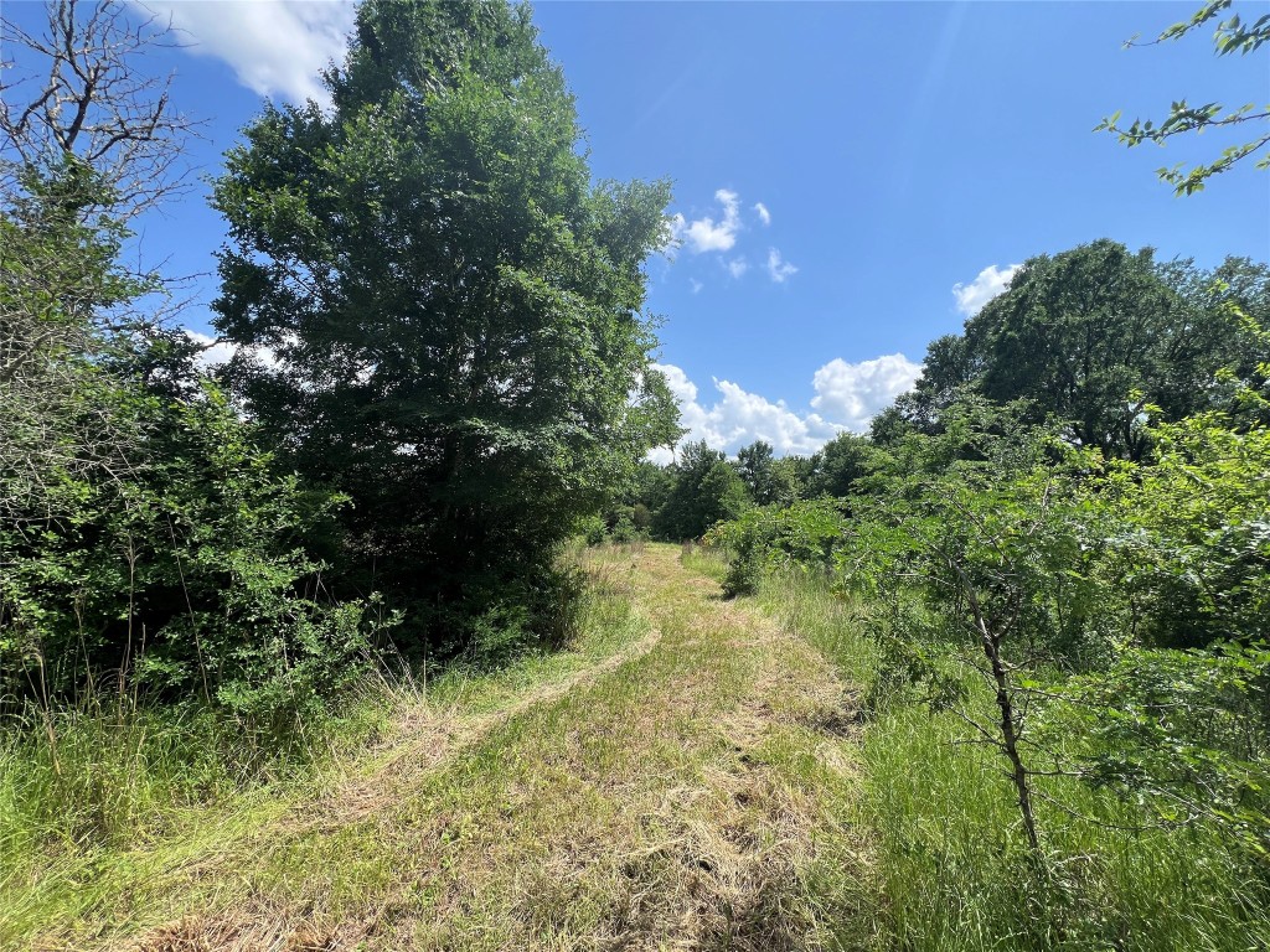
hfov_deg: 106.2
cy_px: 476
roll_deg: -0.6
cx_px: 635
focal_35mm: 13
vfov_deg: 89.9
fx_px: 477
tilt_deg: +2.6
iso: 32
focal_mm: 1.57
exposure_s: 1/1376
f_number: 1.8
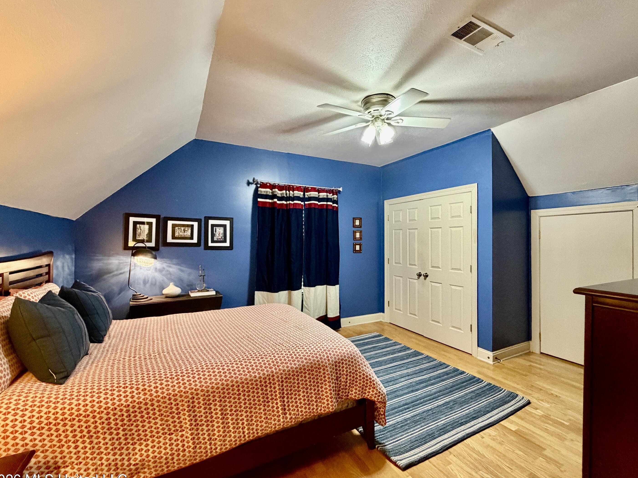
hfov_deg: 98.2
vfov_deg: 81.7
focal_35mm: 15
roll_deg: -0.3
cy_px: 247
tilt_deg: -0.1
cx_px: 320
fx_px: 276
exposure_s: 1/60
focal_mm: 2.22
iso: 500
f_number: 2.2
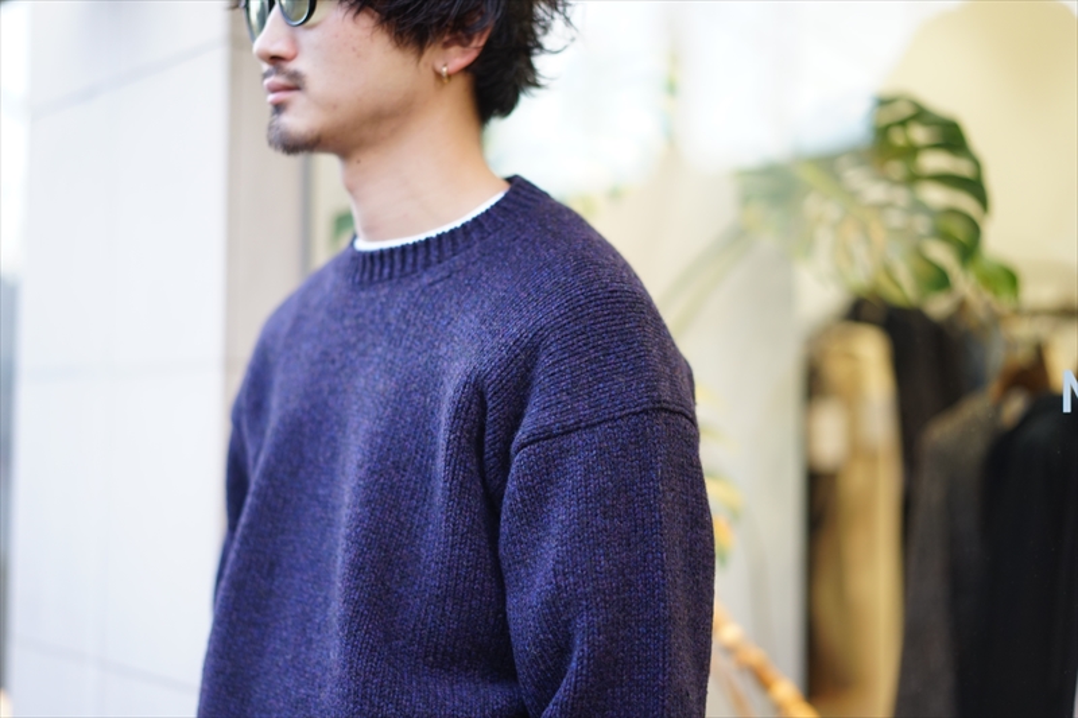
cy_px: 359
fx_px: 1646
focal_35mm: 55
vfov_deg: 24.6
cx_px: 539
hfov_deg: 36.3
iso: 200
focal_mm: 55
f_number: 1.8
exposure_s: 1/60
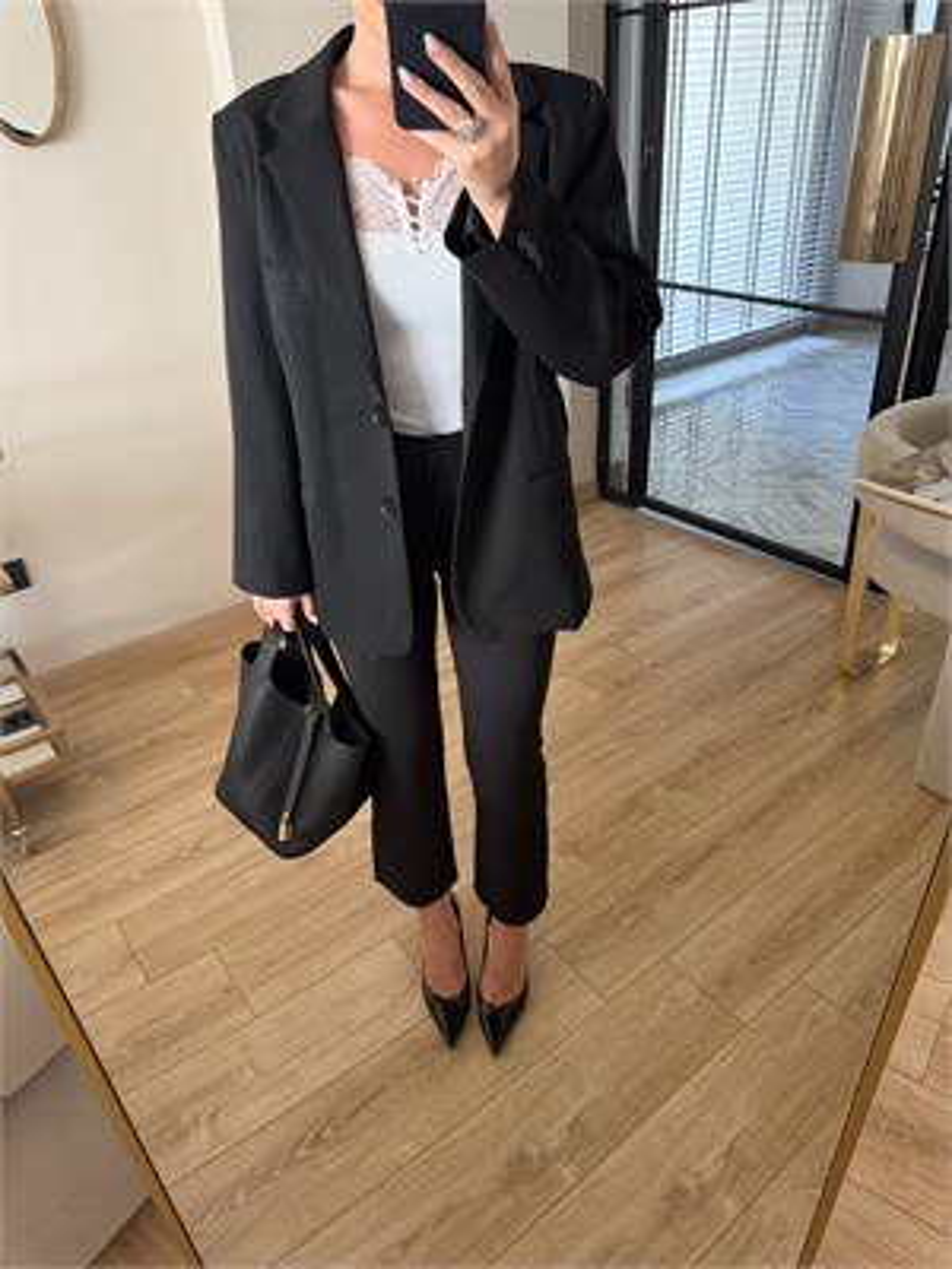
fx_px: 880
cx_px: 476
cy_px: 634
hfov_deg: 56.8
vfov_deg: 71.6
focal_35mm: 24
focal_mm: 6.76
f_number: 1.78
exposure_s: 1/60
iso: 250
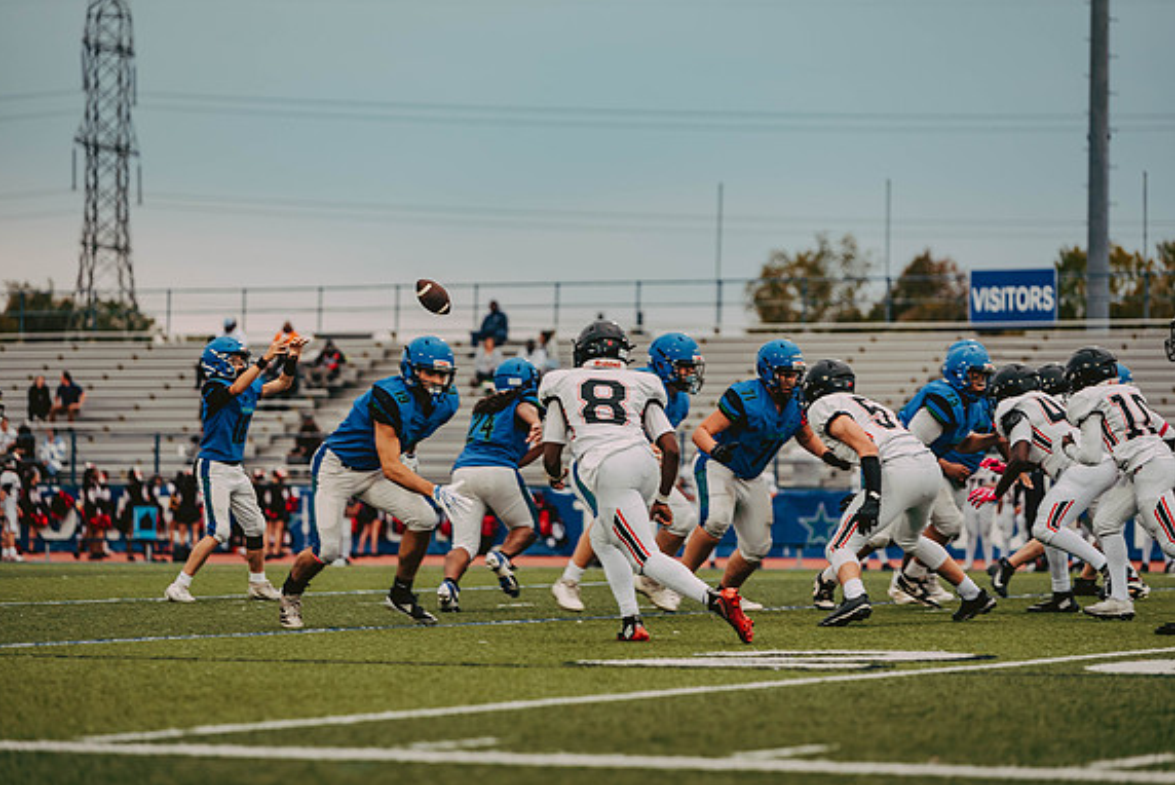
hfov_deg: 13.5
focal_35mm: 152
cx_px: 581
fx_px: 4963
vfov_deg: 9.0
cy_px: 396
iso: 800
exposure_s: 1/500
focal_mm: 150
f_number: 3.2
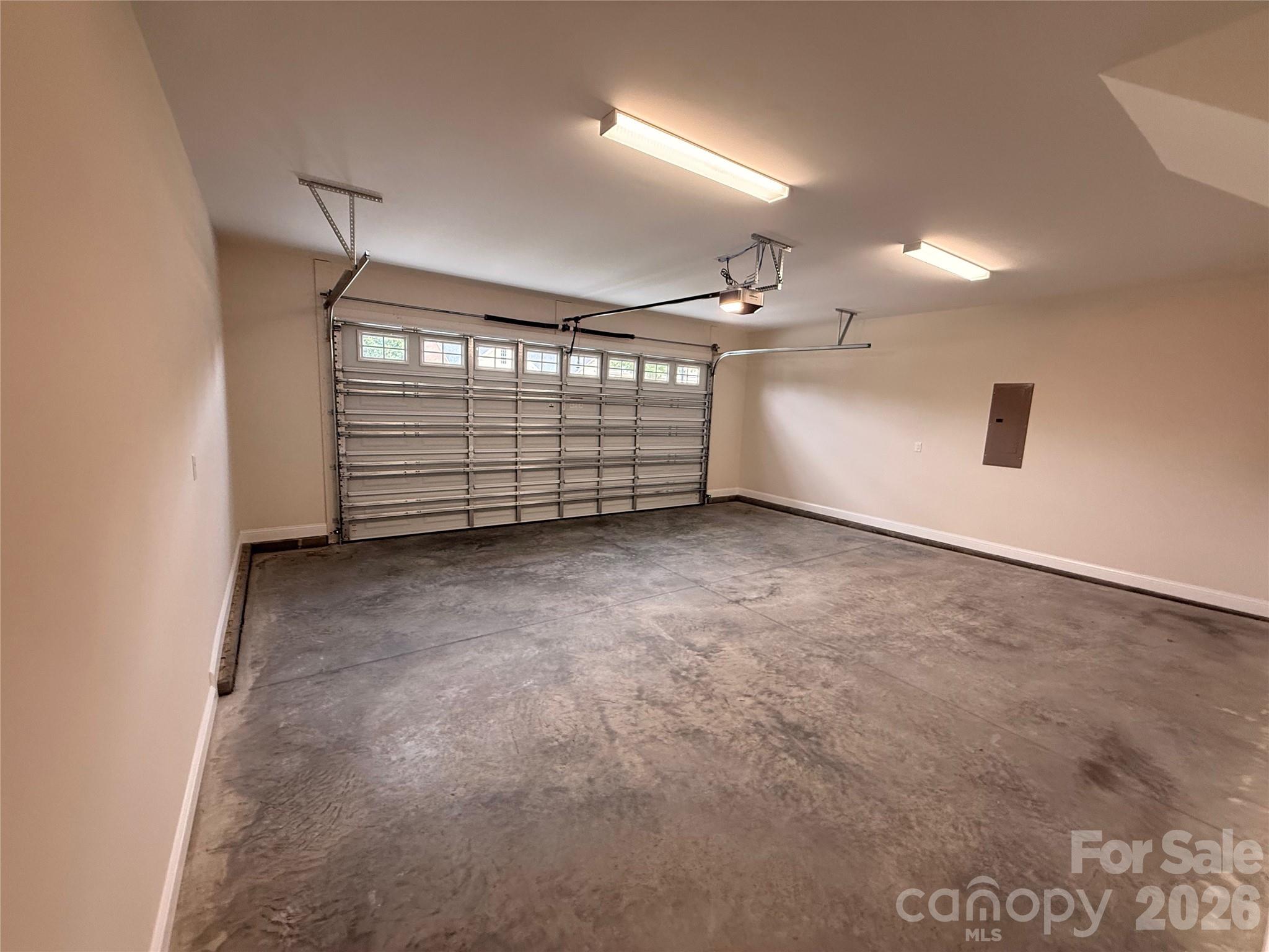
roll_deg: -2.3
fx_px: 513
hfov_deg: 102.1
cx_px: 634
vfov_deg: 85.7
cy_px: 476
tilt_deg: -4.4
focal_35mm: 14
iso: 200
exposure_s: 1/120
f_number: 2.2
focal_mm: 2.22
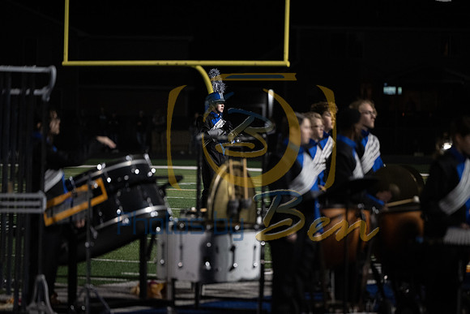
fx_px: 2612
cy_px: 157
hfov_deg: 10.3
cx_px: 235
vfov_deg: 6.9
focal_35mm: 200
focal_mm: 200
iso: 5000
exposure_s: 1/1250
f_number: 2.8
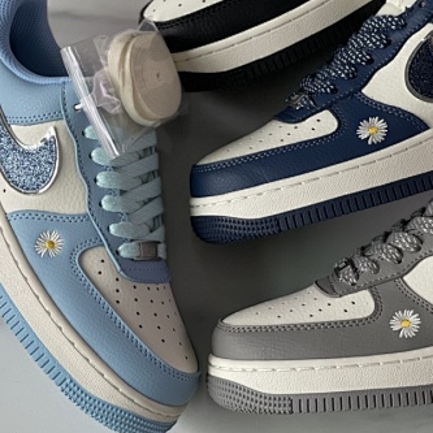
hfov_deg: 12.8
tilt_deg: -68.3
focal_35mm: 136
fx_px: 1925
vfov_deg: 12.8
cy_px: 99
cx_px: 290
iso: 100
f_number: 2.2
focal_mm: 7.5
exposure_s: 1/121
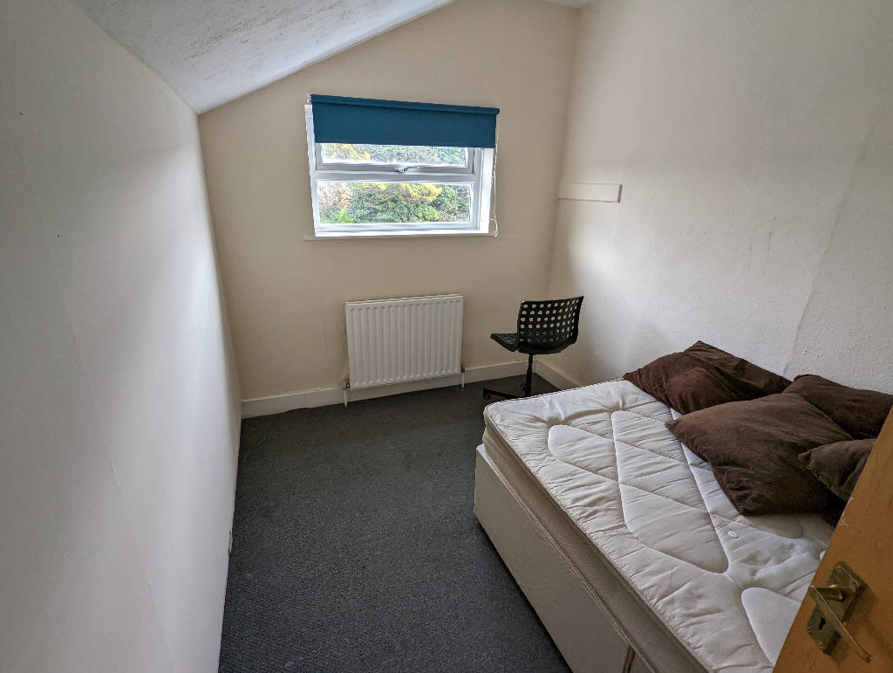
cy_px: 336
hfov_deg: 94.4
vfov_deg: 78.2
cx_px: 446
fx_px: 413
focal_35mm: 16
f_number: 2.2
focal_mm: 2.35
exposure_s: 1/68.6
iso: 109
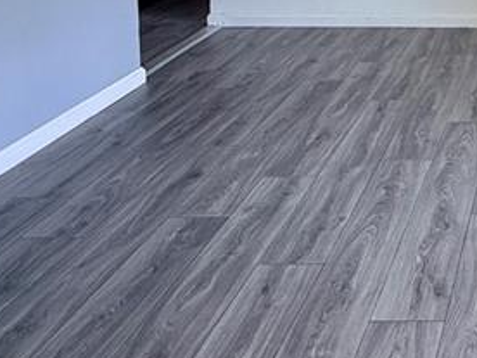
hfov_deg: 30.7
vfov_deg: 23.6
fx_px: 717
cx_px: 584
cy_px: -145
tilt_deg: -3.1
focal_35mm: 52
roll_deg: +0.4
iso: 80
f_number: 2.2
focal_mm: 2.22
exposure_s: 1/99
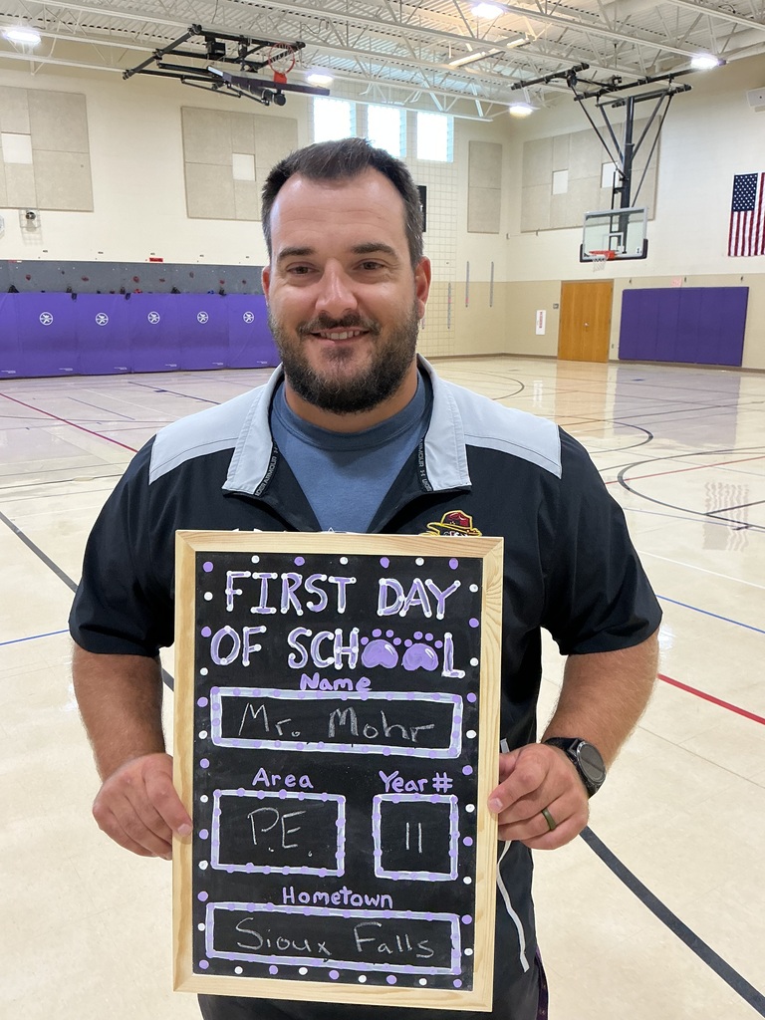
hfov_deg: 48.2
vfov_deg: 61.7
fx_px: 855
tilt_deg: -12.9
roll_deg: +0.4
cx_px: 382
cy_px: 510
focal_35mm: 29
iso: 125
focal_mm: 3
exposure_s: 1/60
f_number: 1.8
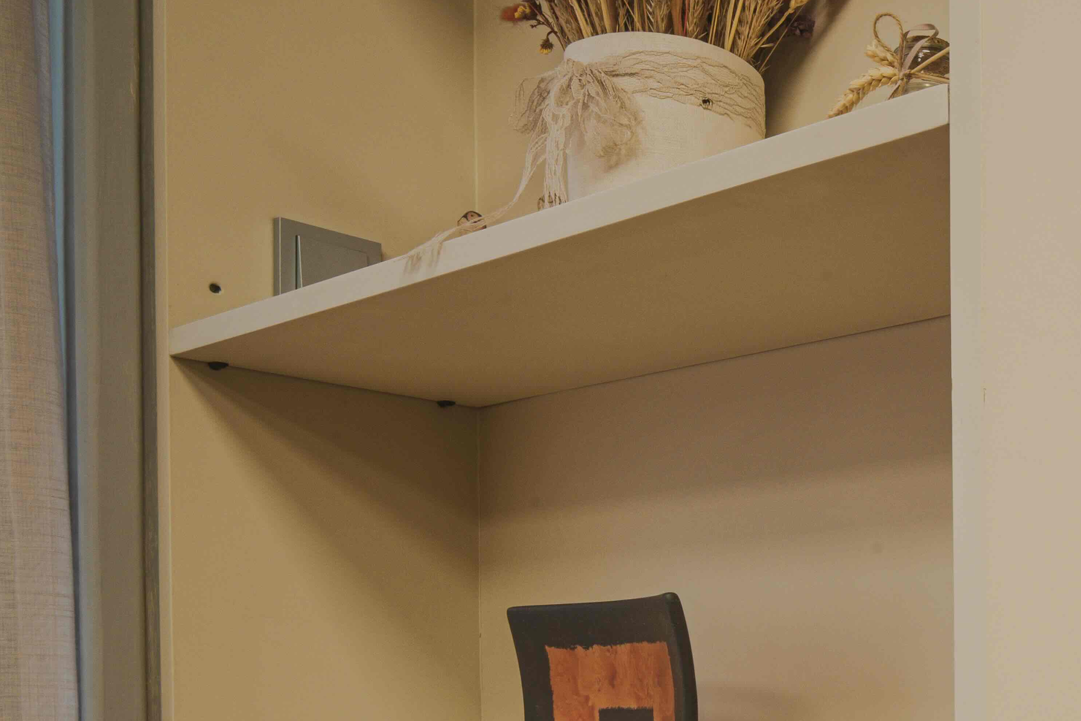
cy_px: 720
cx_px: 1299
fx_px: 1321
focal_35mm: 44
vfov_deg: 28.6
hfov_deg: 35.2
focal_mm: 16
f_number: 16
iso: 100
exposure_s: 1
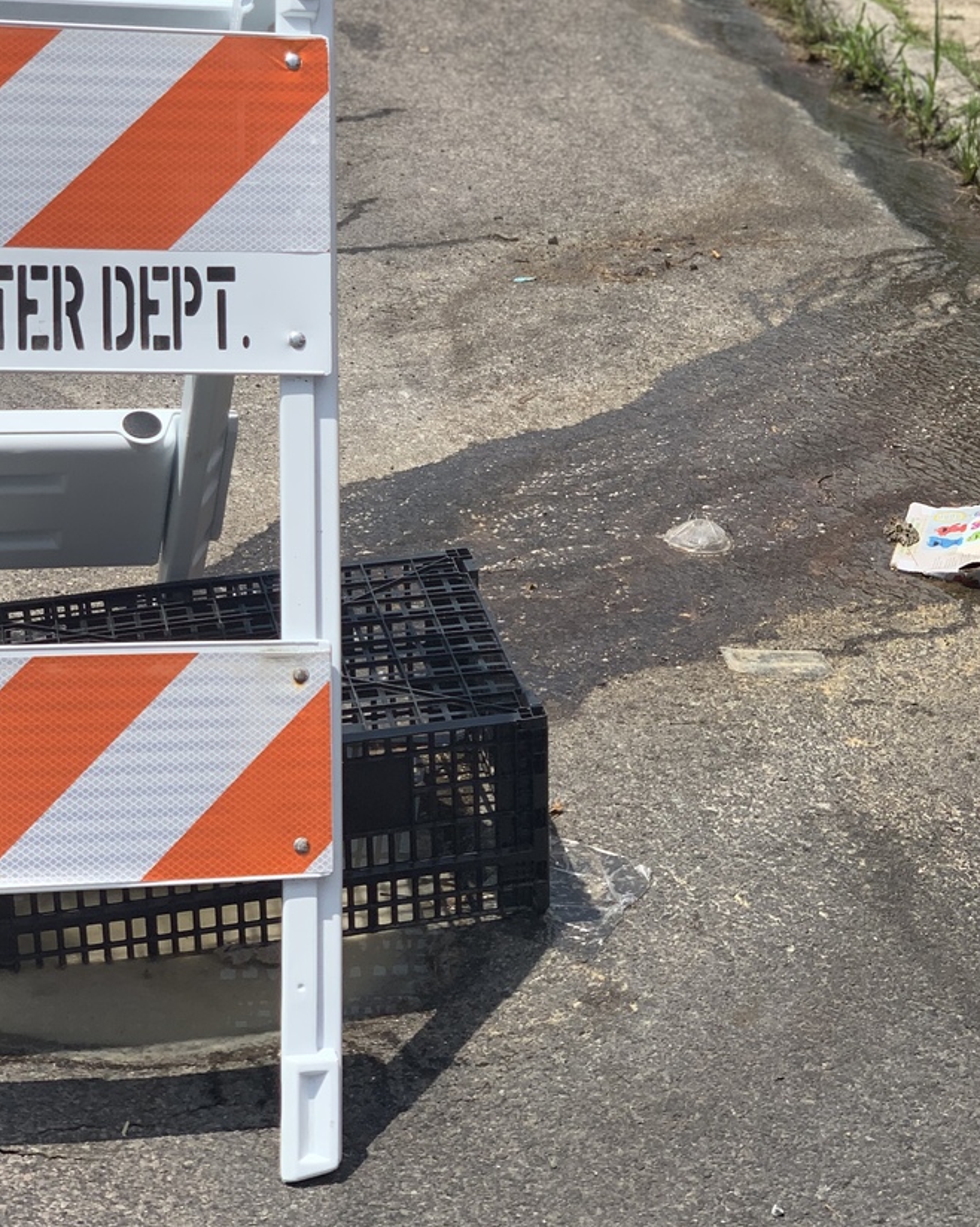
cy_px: 392
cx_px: 570
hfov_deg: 20.7
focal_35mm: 74
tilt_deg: -21.5
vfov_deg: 25.6
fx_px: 2684
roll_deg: -2.9
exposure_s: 1/1410
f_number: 2.4
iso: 16
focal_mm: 6
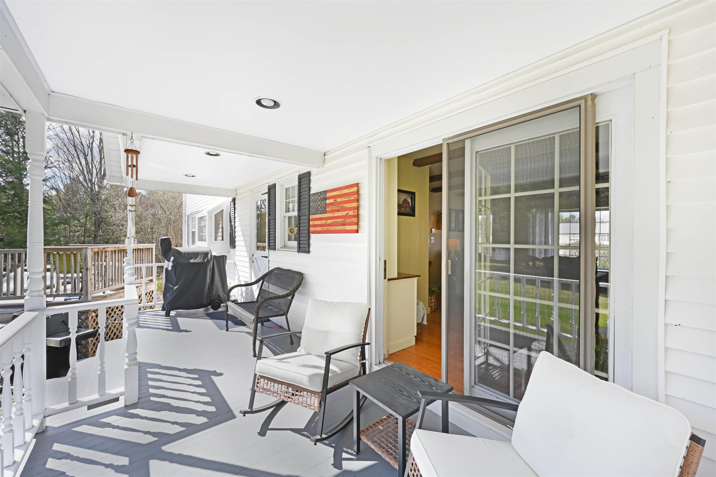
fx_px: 278
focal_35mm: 14
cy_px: 238
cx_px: 358
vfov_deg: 81.2
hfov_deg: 104.3
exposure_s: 1/160
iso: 500
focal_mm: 14
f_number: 14
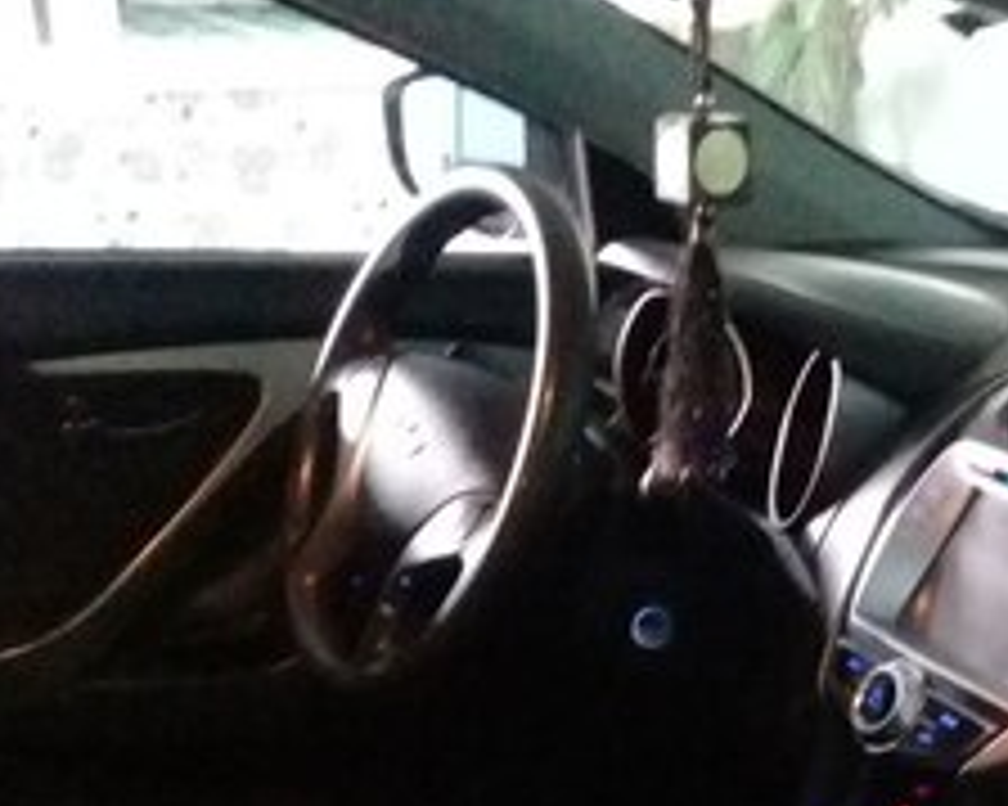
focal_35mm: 67
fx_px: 1998
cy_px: 968
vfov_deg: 21.2
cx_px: 783
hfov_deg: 27.8
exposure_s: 1/15
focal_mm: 3.3
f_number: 2.2
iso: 1000
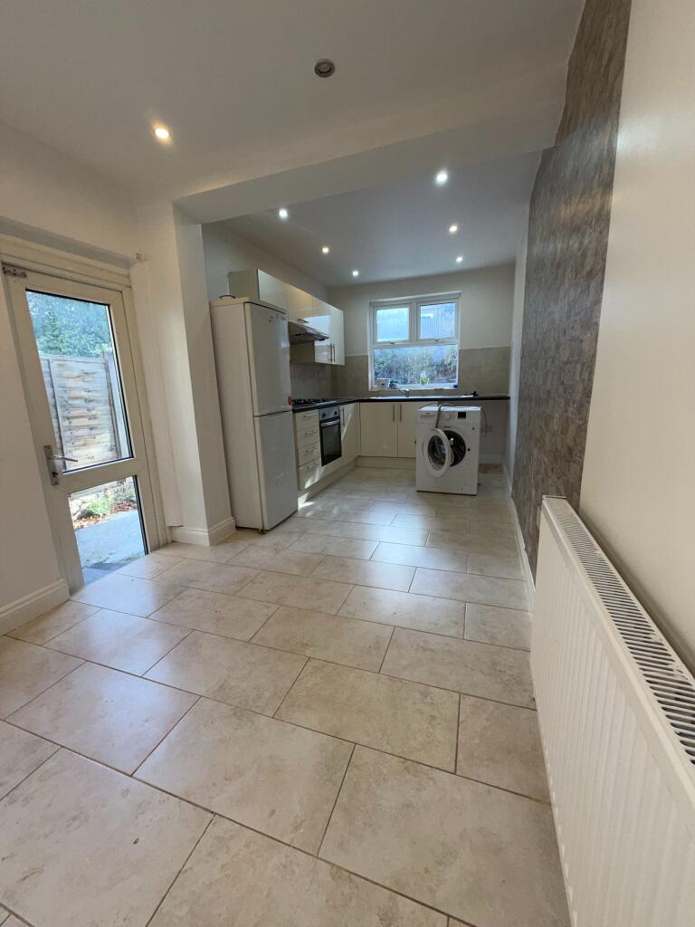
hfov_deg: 85.7
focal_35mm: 14
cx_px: 348
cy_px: 464
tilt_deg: -11.6
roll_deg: +1.2
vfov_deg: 102.1
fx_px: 375
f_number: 2.2
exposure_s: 1/100
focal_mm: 2.22
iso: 80
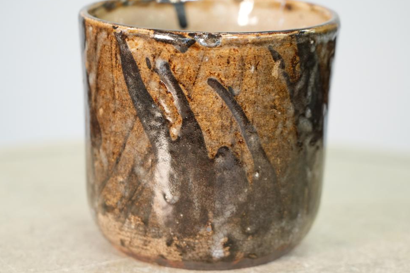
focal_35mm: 118
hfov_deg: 17.4
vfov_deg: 11.6
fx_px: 1344
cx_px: 199
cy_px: 134
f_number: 4
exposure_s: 1/125
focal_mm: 105
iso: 2000
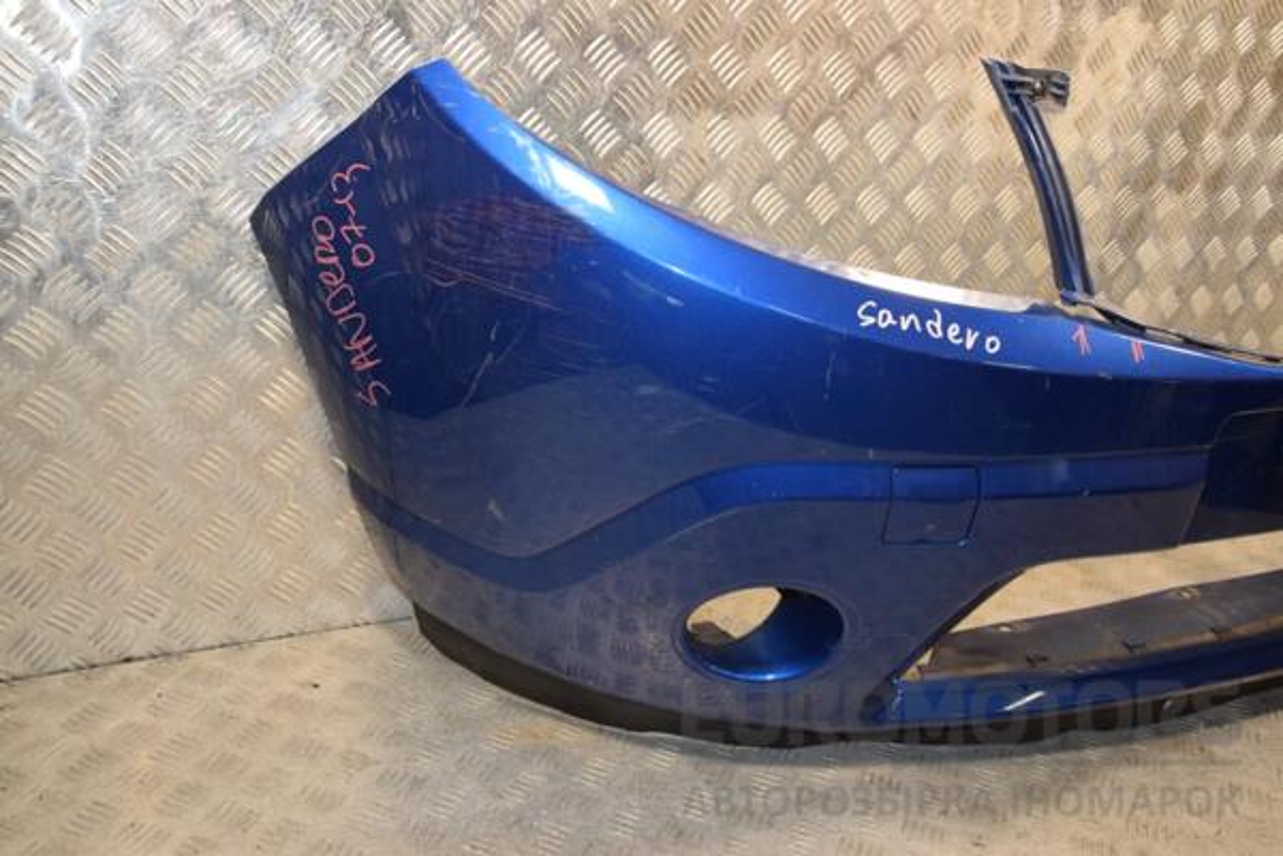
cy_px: 428
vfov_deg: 40.0
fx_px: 1176
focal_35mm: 33
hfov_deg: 57.2
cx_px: 642
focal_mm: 22
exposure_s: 1/200
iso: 800
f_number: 6.3
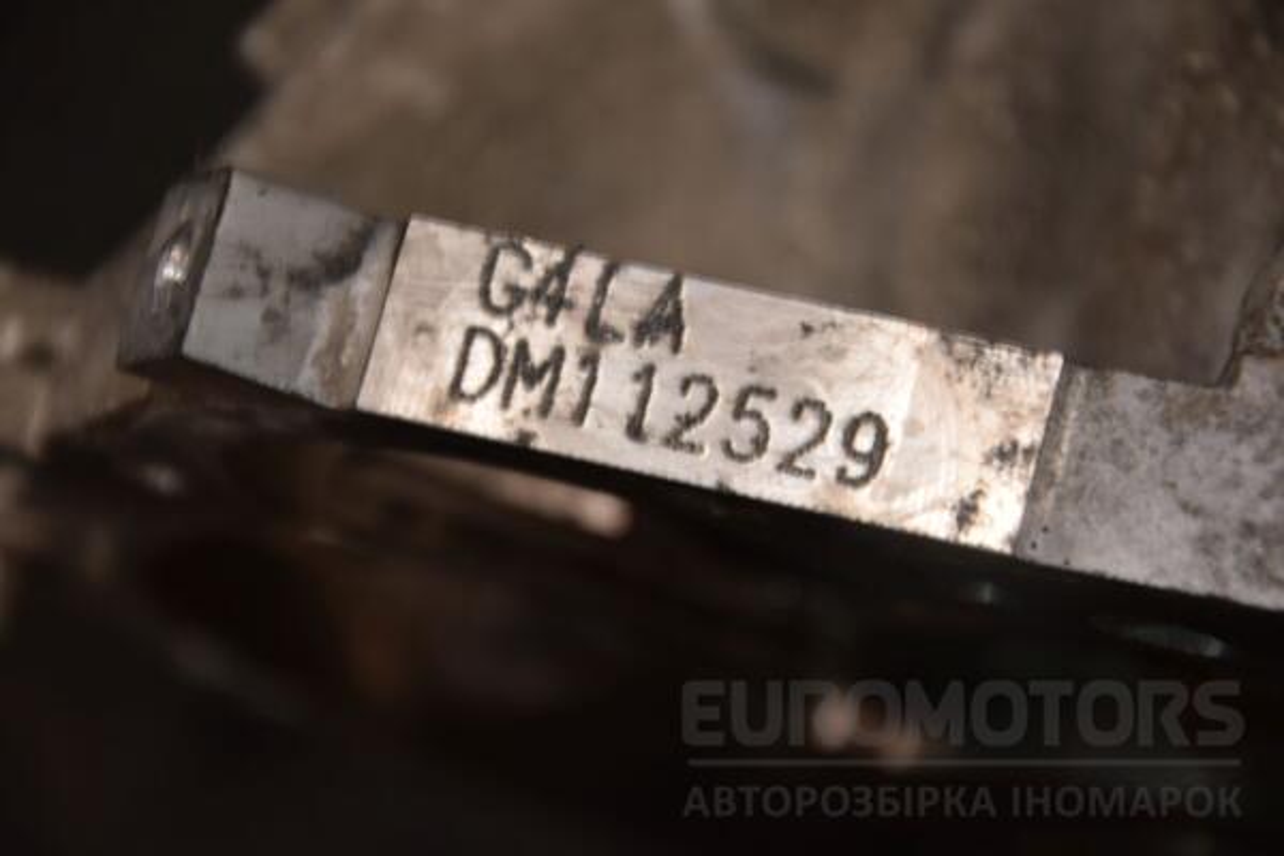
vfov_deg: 8.7
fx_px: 5617
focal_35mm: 158
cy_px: 428
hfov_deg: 13.0
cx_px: 642
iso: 800
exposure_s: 1/60
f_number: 5.6
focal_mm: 105
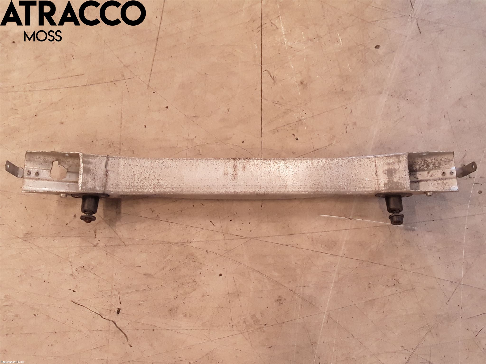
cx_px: 243
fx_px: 393
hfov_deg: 63.4
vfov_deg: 49.7
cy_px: 182
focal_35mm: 28
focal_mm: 2.91
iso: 100
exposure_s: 1/50
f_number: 1.9
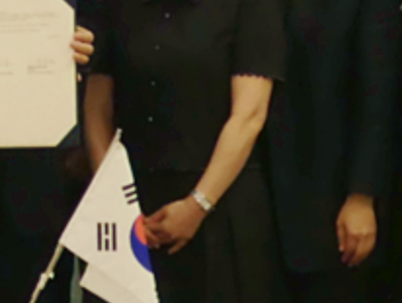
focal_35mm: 124
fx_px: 1442
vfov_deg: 11.8
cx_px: -209
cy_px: -41
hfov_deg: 14.7
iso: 320
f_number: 3.4
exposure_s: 1/80
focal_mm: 5.8
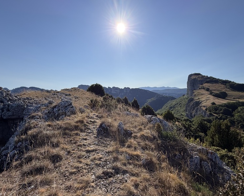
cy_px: 107
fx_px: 137
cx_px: 121
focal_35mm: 19
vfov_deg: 70.7
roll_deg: +0.2
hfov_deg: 83.3
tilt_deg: -5.9
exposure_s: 1/1399
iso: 20
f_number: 2.2
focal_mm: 2.22
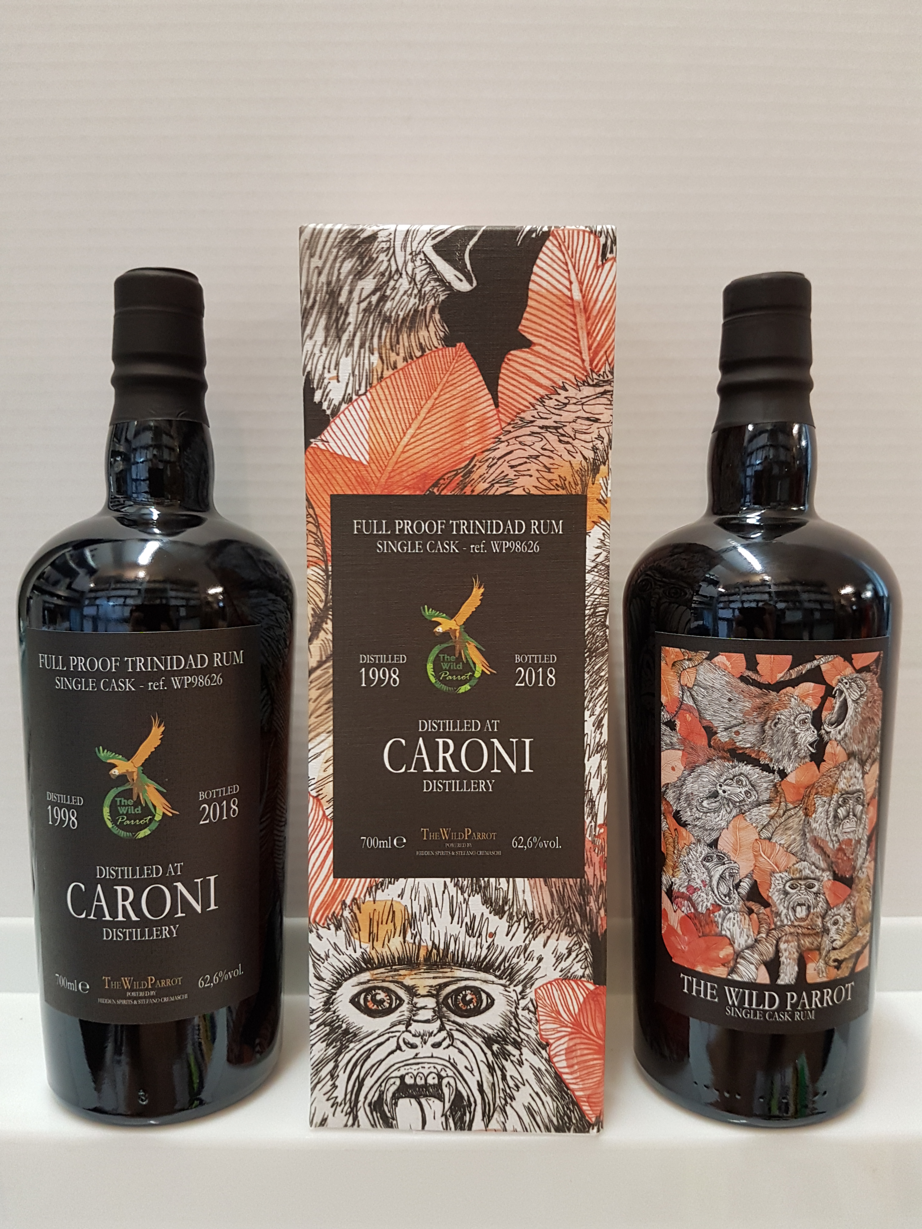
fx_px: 923
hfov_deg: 53.1
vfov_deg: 67.3
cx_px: 461
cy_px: 614
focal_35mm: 26
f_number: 1.7
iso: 160
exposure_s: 1/33
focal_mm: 4.2
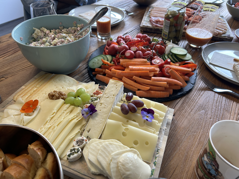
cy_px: 90
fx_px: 180
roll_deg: -1.4
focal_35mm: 26
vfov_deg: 53.1
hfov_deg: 67.3
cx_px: 120
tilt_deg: -41.9
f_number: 1.5
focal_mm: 5.7
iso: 80
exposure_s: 1/100
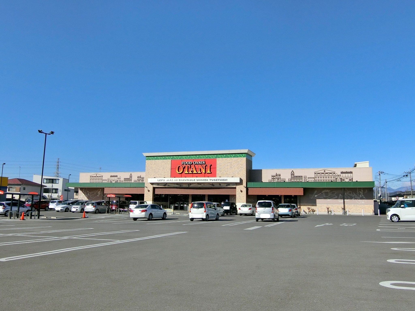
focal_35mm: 30
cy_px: 156
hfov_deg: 60.0
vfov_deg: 46.8
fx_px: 360
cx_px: 208
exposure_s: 1/1000
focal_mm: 6.4
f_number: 8.2
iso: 200
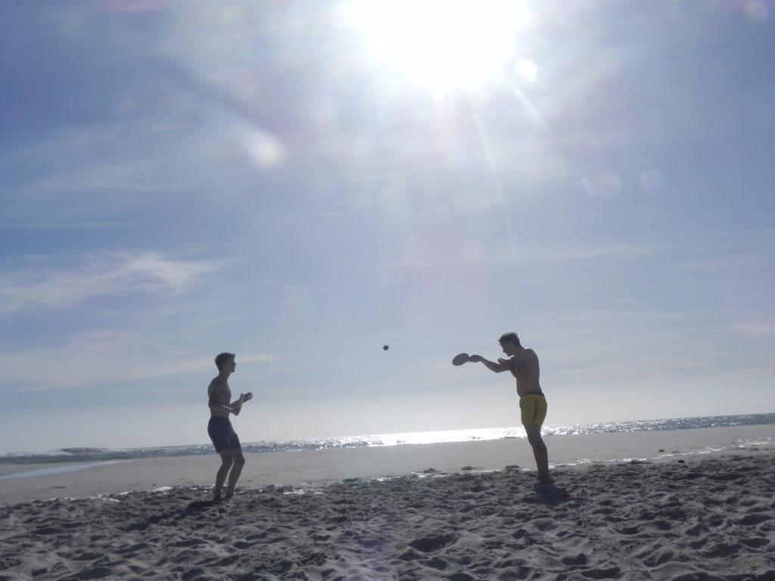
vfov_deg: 38.7
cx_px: 388
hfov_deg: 50.1
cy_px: 290
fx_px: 828
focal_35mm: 37
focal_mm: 6.6
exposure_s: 1/2000
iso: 160
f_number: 8
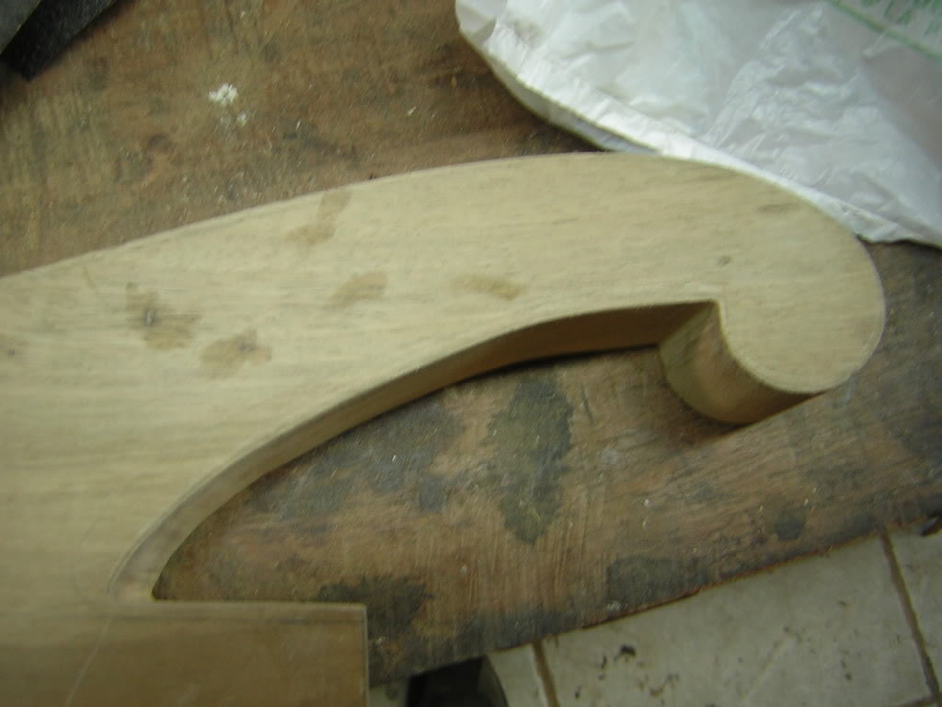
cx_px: 471
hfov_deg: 51.4
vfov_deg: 39.7
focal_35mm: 36
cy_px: 354
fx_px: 980
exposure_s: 1/13
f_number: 2.6
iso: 50
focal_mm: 4.7
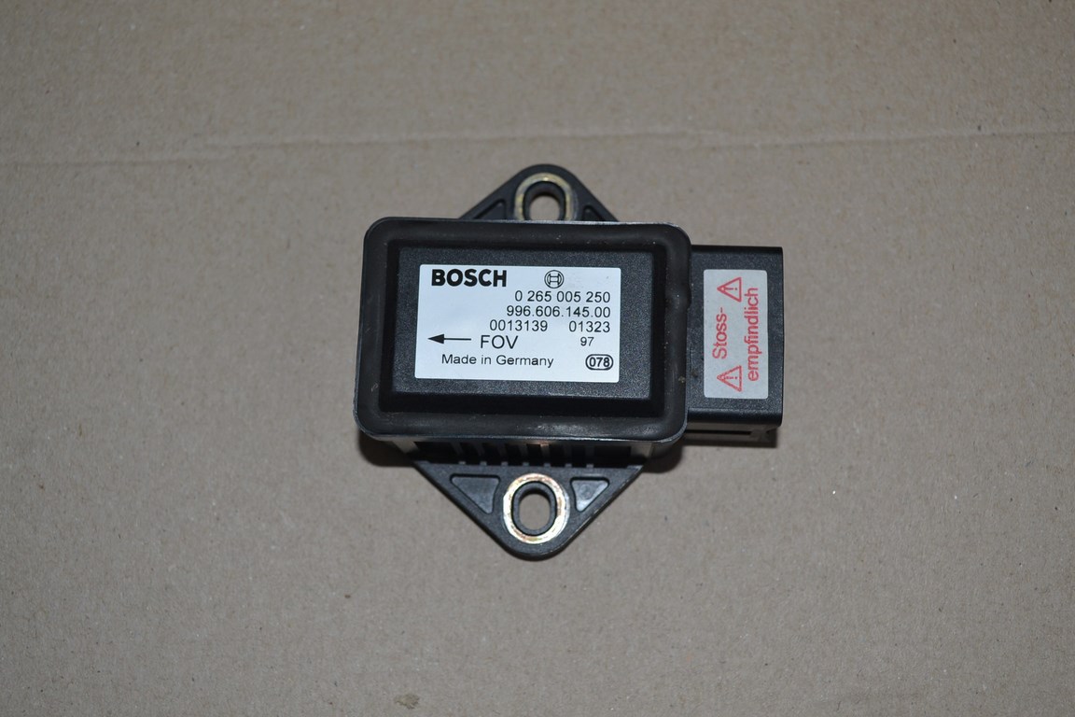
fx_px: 1433
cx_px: 538
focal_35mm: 48
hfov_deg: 41.1
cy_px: 358
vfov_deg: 28.1
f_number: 4.8
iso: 250
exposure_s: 1/60
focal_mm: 32
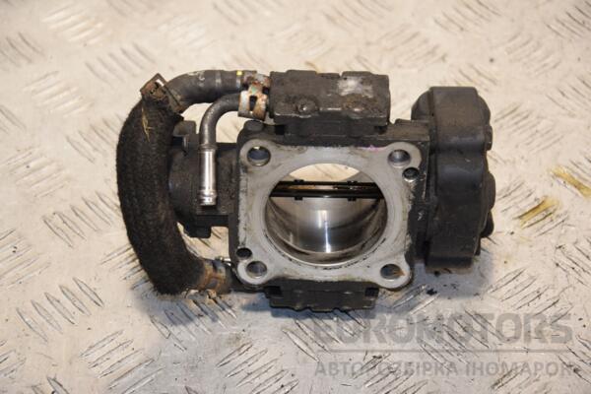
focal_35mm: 112
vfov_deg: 12.2
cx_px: 296
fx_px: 1847
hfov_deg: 18.2
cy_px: 197
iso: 800
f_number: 5.6
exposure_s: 1/200
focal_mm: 75
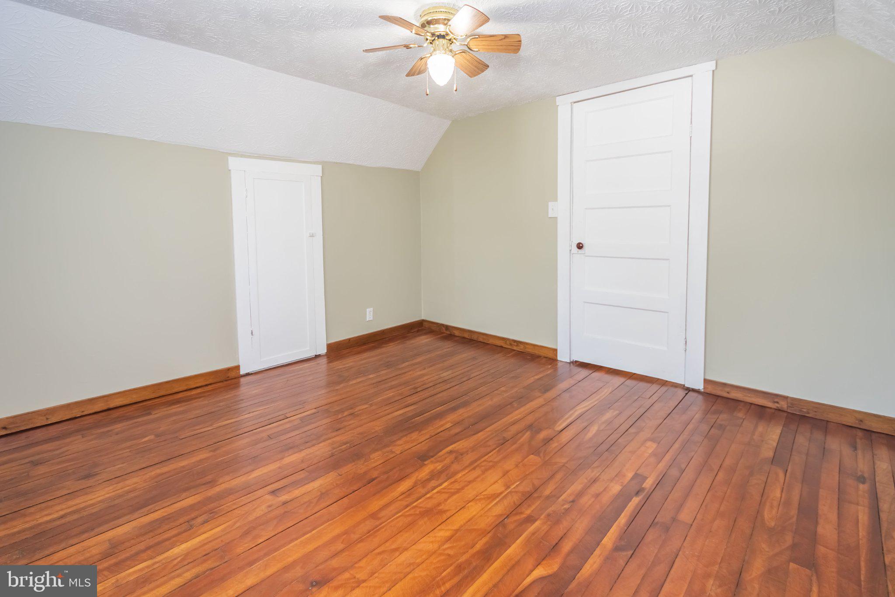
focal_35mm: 15
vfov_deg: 77.3
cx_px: 448
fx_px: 373
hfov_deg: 100.4
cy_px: 298
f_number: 3.5
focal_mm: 10
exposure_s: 1/40
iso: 500
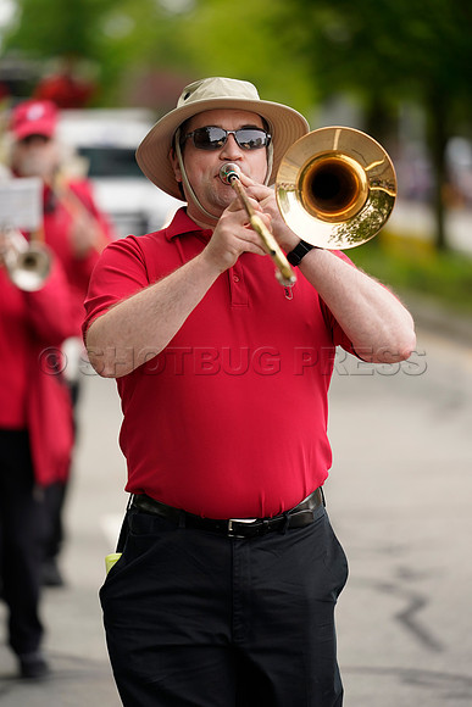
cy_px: 354
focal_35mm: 200
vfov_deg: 10.3
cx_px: 236
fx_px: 3931
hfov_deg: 6.9
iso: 250
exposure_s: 1/400
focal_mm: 200
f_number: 2.8
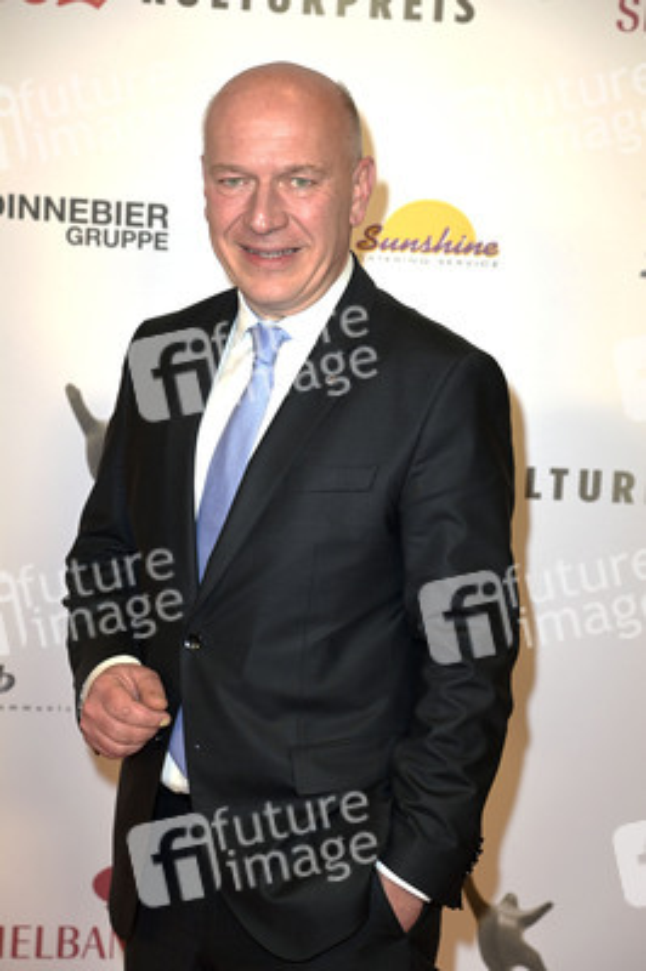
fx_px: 2292
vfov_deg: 23.9
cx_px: 323
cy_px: 486
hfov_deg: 16.0
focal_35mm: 85
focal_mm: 85
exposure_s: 1/160
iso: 640
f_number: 5.6
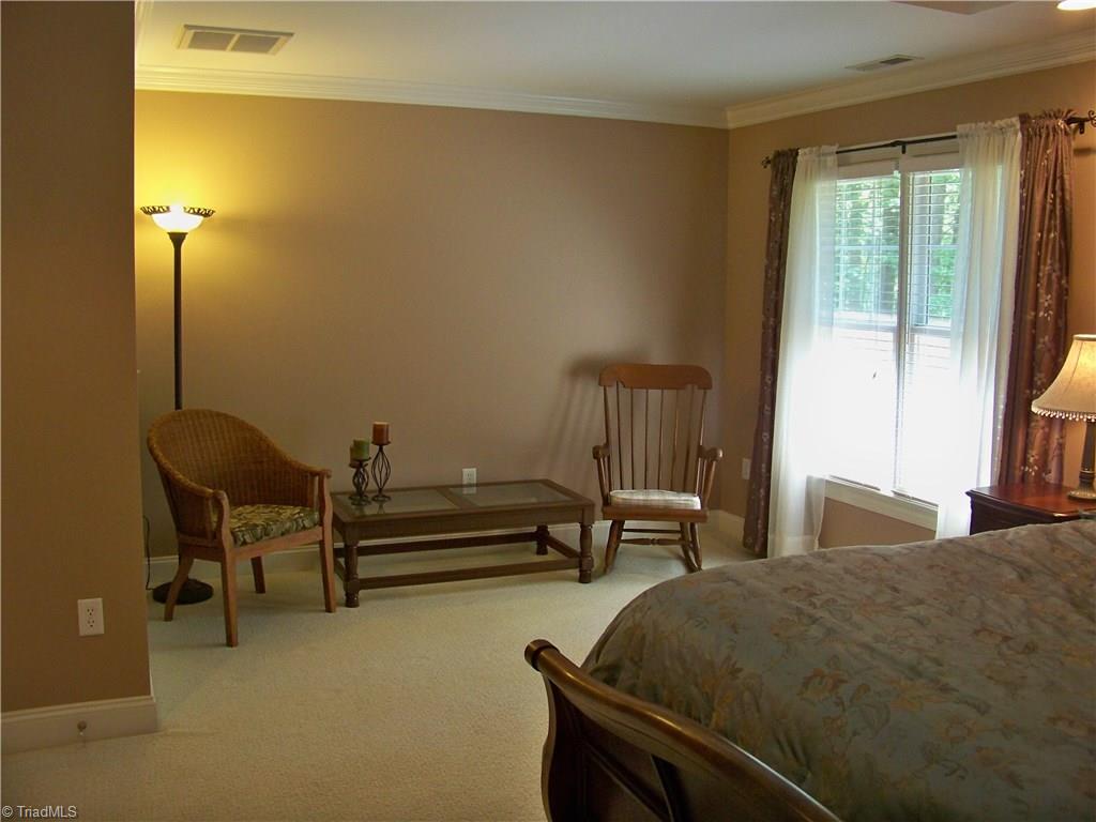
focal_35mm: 33
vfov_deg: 42.9
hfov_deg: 55.4
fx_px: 1045
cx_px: 548
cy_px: 411
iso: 200
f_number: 2.8
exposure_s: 1/30
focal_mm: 5.85
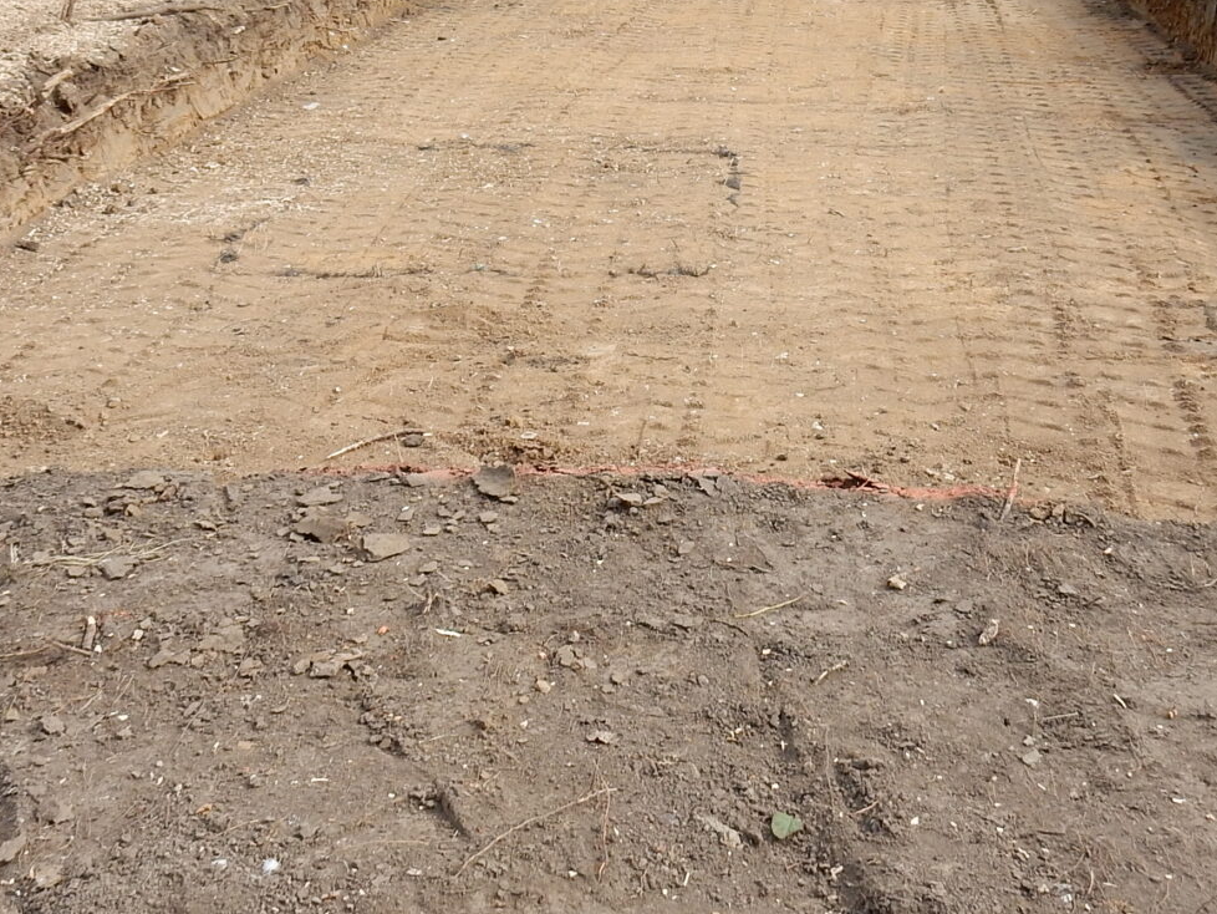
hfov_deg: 41.1
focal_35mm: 46
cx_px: 713
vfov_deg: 30.4
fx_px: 1618
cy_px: 131
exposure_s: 1/400
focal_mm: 4.5
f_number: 3.7
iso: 125
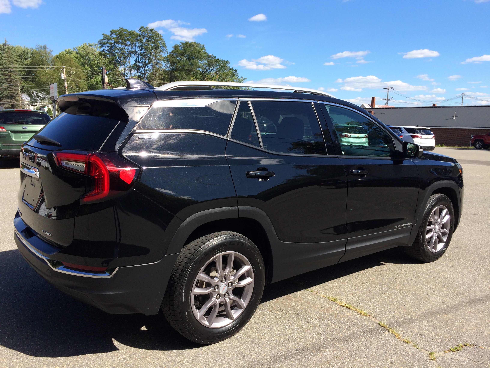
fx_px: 411
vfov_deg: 48.2
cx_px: 245
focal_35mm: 29
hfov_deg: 61.7
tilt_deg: -9.5
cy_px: 184
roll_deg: -1.4
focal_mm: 4.15
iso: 32
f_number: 2.2
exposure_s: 1/1368
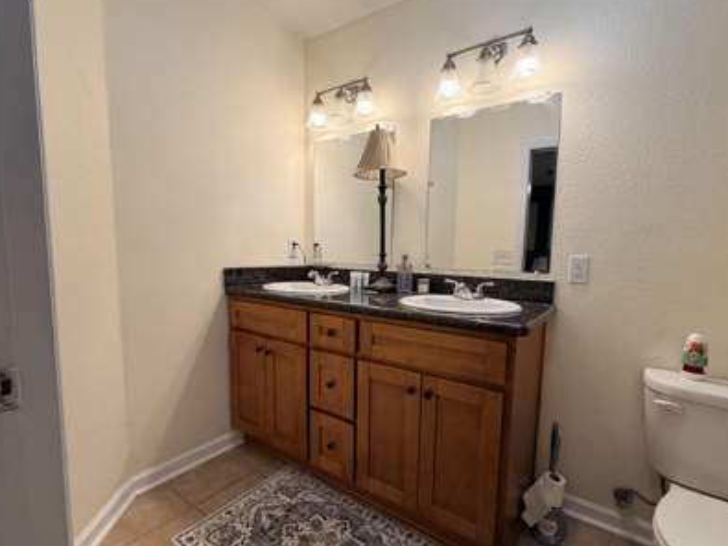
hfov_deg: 90.9
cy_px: 290
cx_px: 387
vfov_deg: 74.6
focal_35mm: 17
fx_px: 357
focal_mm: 2.22
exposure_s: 1/120
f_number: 2.2
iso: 160
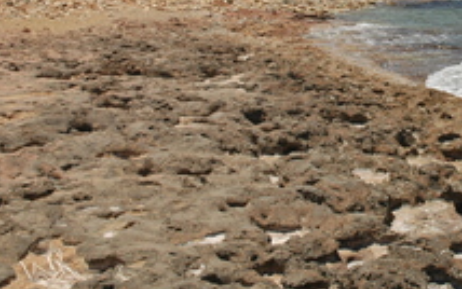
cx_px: 404
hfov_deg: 28.7
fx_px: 869
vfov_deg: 18.5
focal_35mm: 69
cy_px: 11
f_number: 11
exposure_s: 1/400
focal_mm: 22
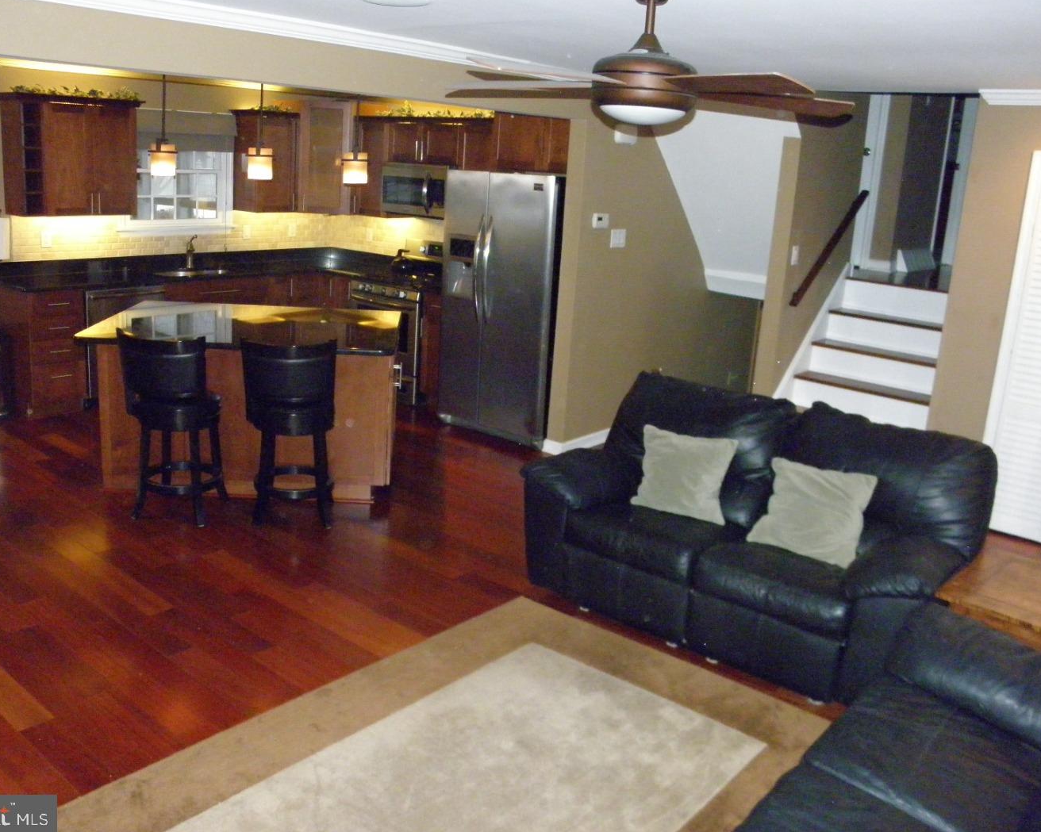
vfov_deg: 48.5
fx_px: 924
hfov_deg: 58.7
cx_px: 490
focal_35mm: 30
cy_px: 412
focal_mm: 5
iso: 1000
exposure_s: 1/30
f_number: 3.5
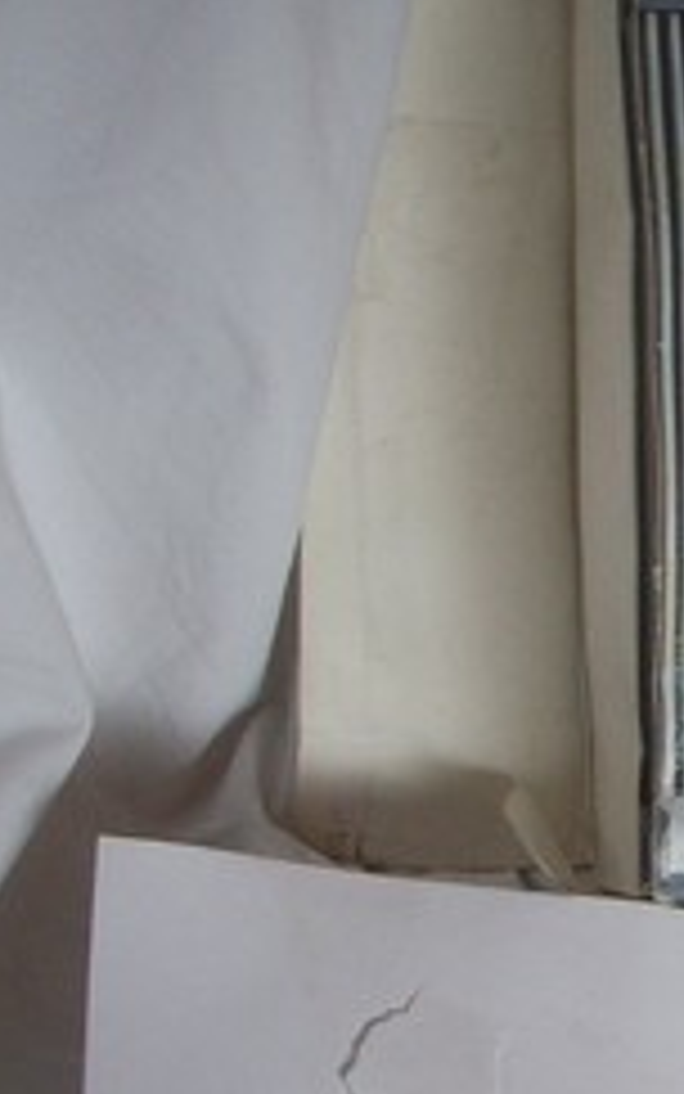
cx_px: 999
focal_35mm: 109
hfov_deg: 11.6
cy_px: 990
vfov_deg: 18.8
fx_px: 3249
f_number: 3.5
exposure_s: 1/90
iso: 100
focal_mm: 6.6
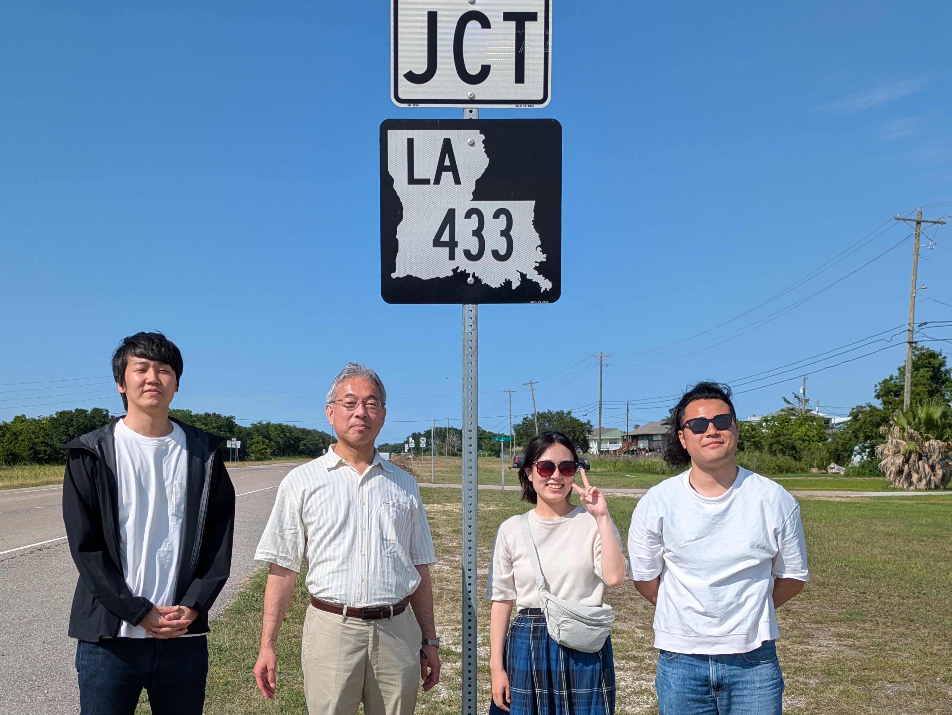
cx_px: 458
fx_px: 1073
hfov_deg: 47.8
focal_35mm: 39
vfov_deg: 36.5
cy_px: 477
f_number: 1.89
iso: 38
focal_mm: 5.43
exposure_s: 1/3086
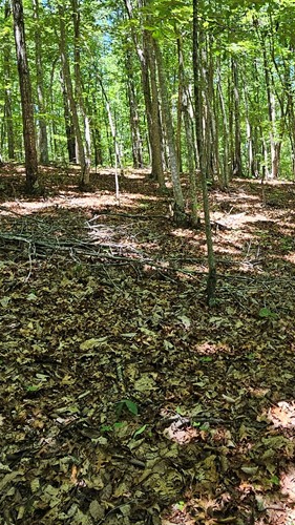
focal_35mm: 29
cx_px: 233
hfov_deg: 38.7
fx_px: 404
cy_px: 185
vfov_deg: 64.7
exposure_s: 1/120
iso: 64
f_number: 2.2
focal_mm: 2.2
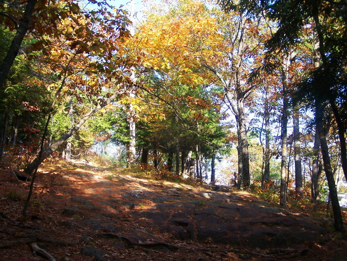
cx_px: 174
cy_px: 130
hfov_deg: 46.8
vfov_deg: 36.0
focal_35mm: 40
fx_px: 401
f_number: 2.8
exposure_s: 1/200
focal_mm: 6.7
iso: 80
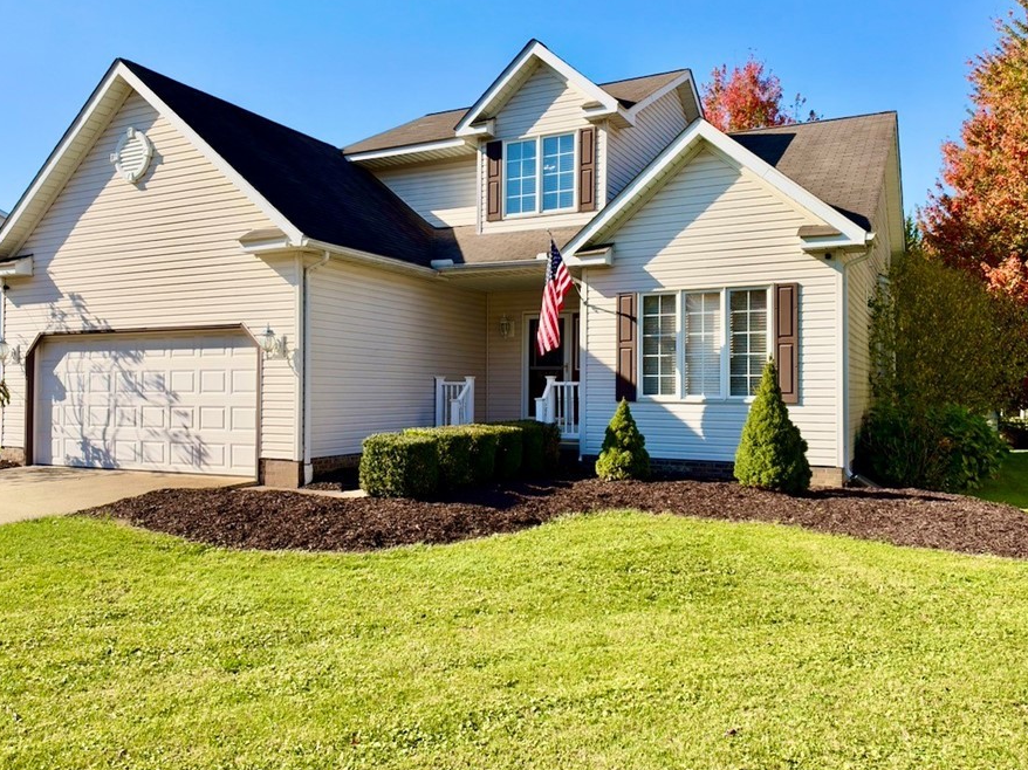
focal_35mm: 28
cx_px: 494
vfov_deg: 49.7
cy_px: 371
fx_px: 831
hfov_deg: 63.4
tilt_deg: +1.4
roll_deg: -0.3
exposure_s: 1/3378
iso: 64
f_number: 1.8
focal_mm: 6.93
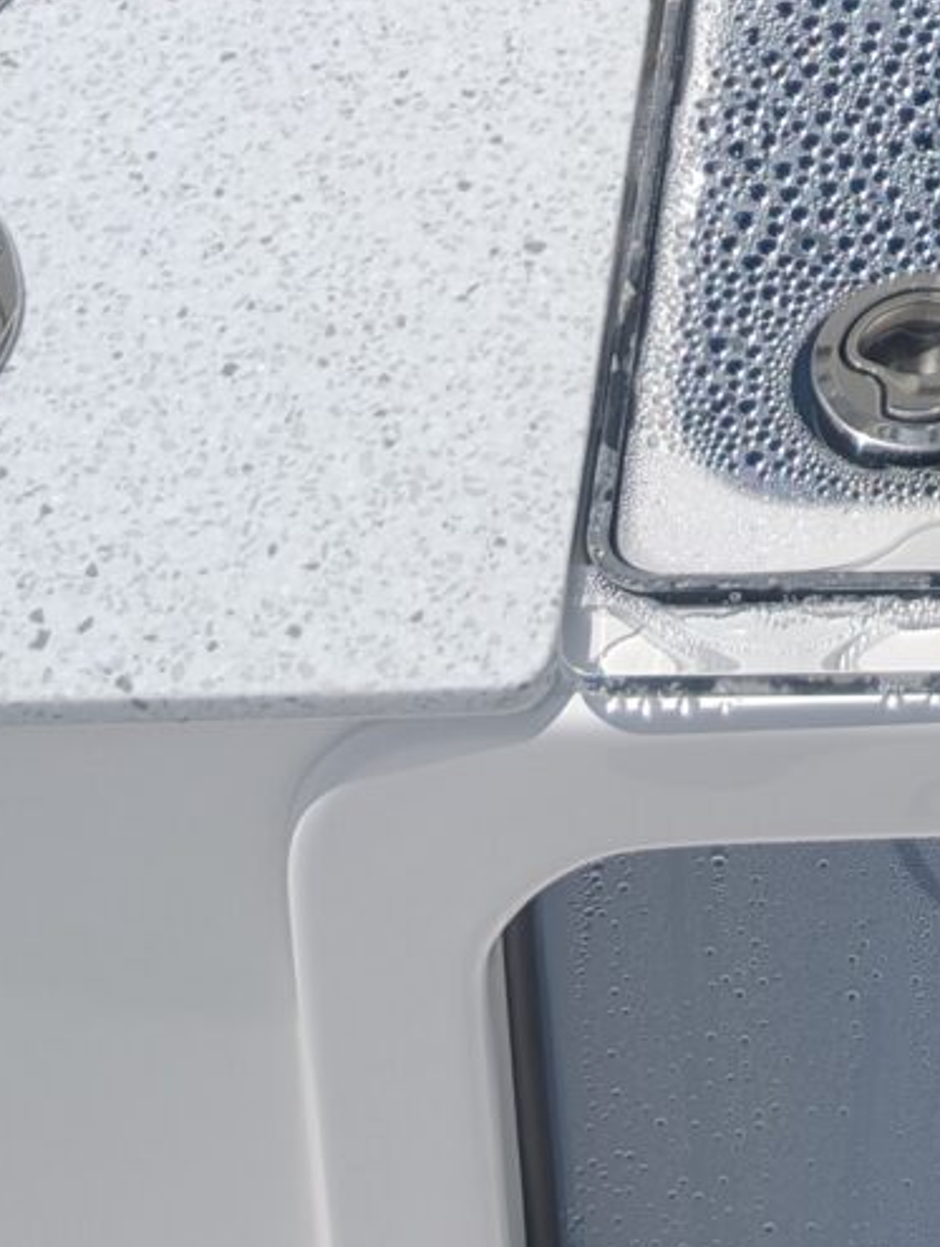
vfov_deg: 12.7
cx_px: 1505
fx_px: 4476
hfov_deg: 11.4
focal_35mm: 124
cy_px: -1643
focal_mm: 6.9
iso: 21
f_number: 1.68
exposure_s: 1/2451
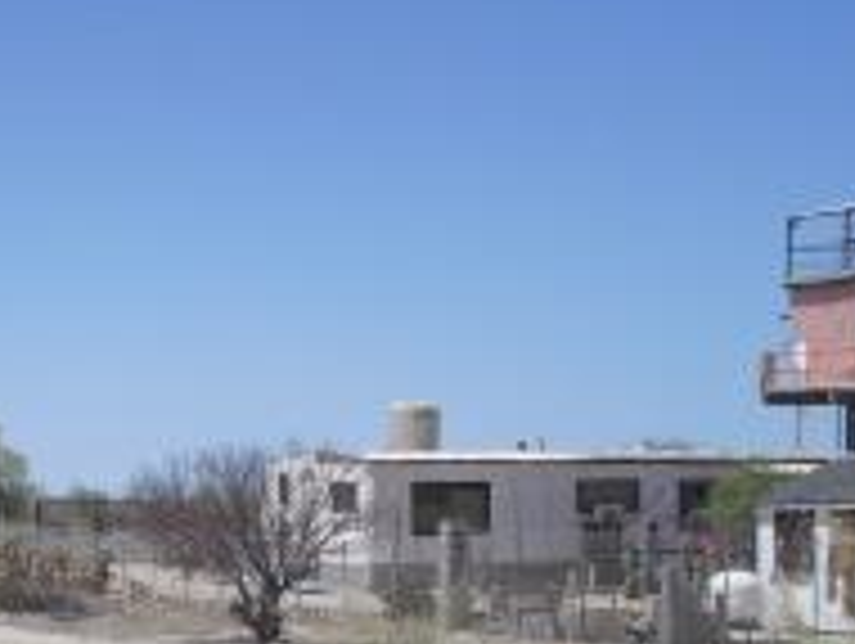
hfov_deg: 16.0
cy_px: 545
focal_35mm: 121
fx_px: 2992
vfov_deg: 12.2
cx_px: 50
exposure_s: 1/250
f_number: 7.8
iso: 64
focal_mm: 6.3
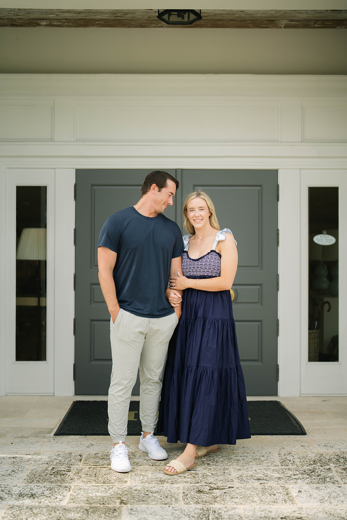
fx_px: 723
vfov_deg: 39.6
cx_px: 174
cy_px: 260
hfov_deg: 27.0
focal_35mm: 50
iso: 250
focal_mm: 50
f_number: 1.2
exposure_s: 1/8000
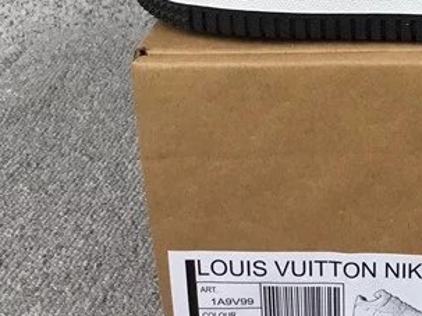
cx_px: 532
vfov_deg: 15.7
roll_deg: +0.3
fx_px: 1121
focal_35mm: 92
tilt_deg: -18.5
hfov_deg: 19.8
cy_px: -23
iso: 25
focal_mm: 3.3
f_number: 2.4
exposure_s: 1/259
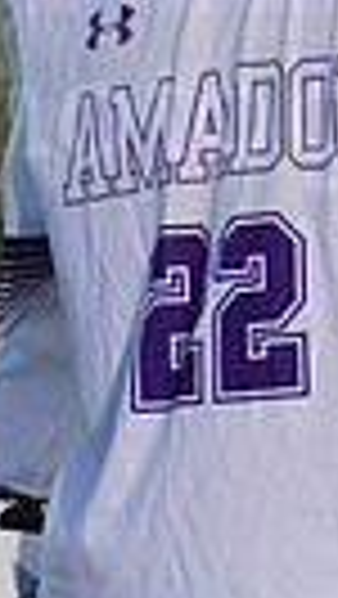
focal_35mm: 1826
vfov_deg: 1.2
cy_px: 76
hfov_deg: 0.7
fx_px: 29039
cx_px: 201
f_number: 8
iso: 100
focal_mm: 400
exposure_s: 1/200
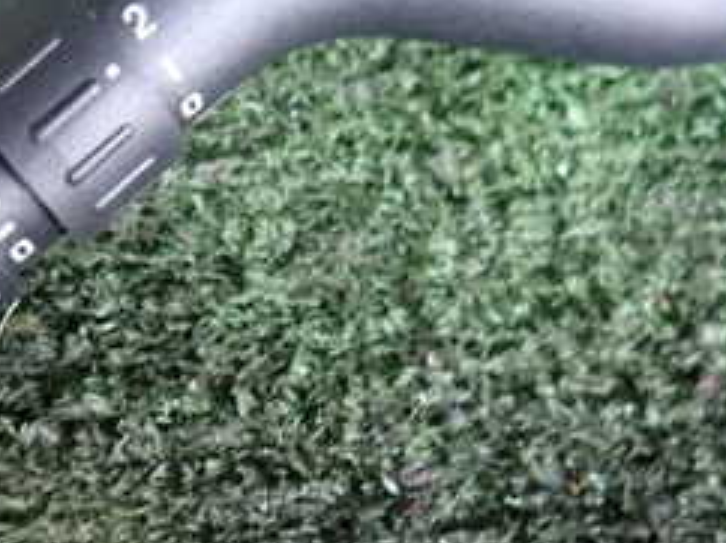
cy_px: 138
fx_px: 1299
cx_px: -12
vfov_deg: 23.4
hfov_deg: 29.1
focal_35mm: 62
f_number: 2
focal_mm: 4.5
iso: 500
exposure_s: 1/30
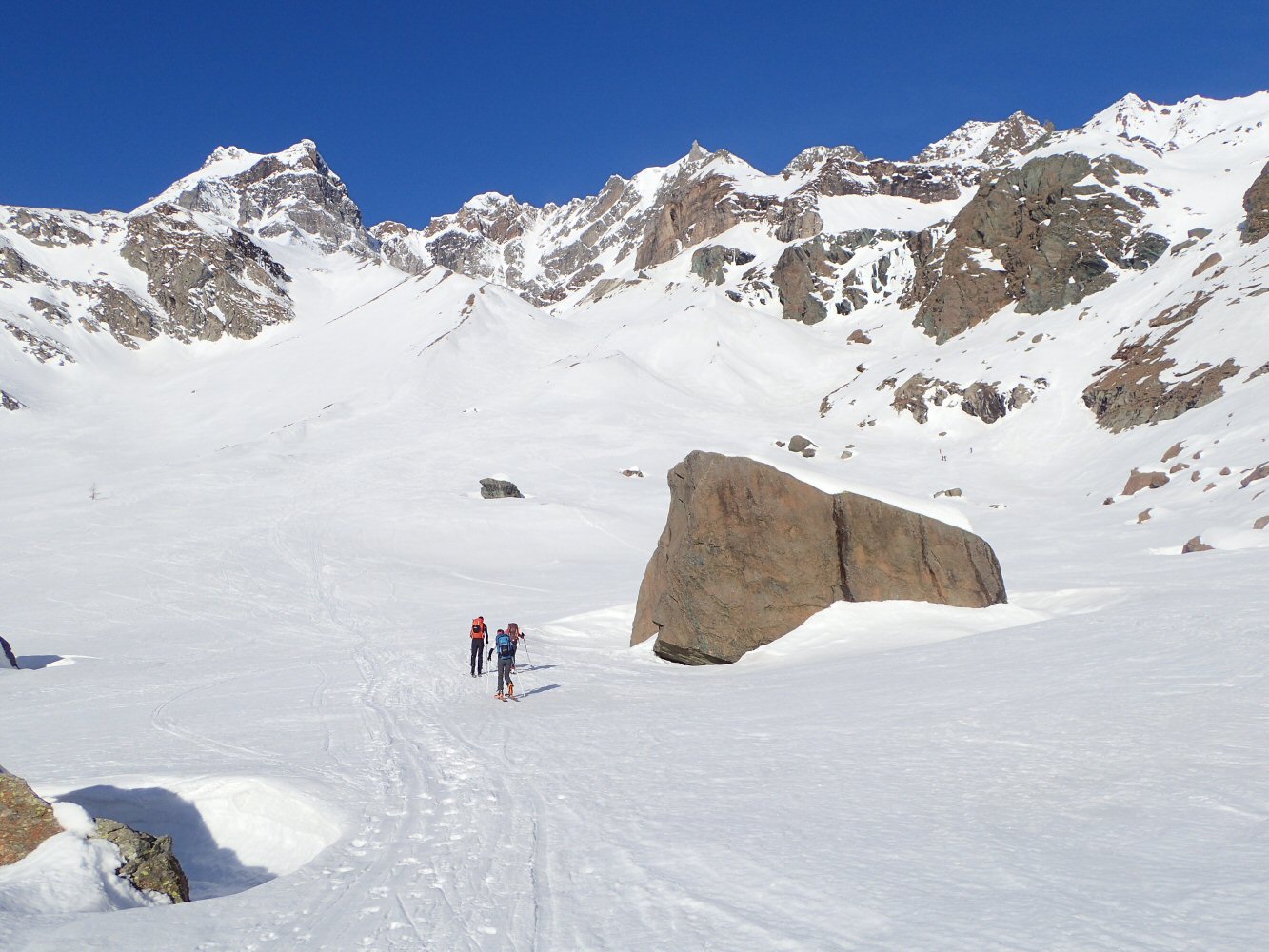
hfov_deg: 56.8
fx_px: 1173
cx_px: 634
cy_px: 476
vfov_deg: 44.2
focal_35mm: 32
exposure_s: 1/250
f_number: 9
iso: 100
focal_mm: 5.87
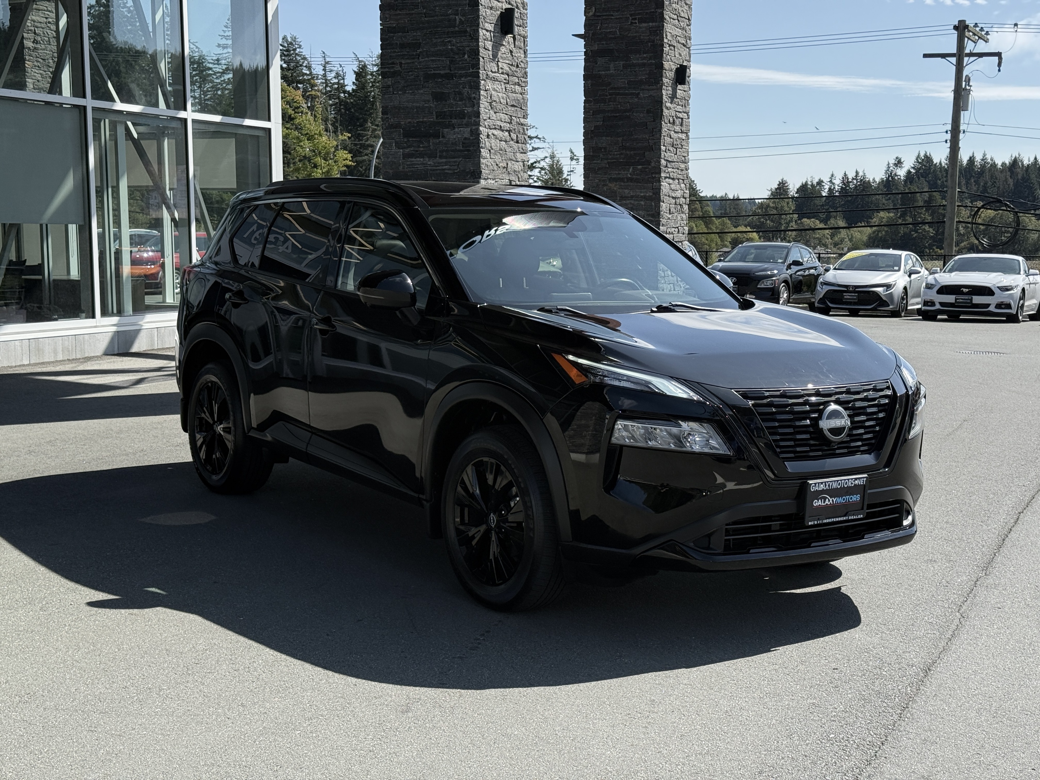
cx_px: 520
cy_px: 390
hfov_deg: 39.7
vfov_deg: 30.3
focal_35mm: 48
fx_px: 1442
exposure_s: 1/3378
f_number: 1.78
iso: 80
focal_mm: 6.76
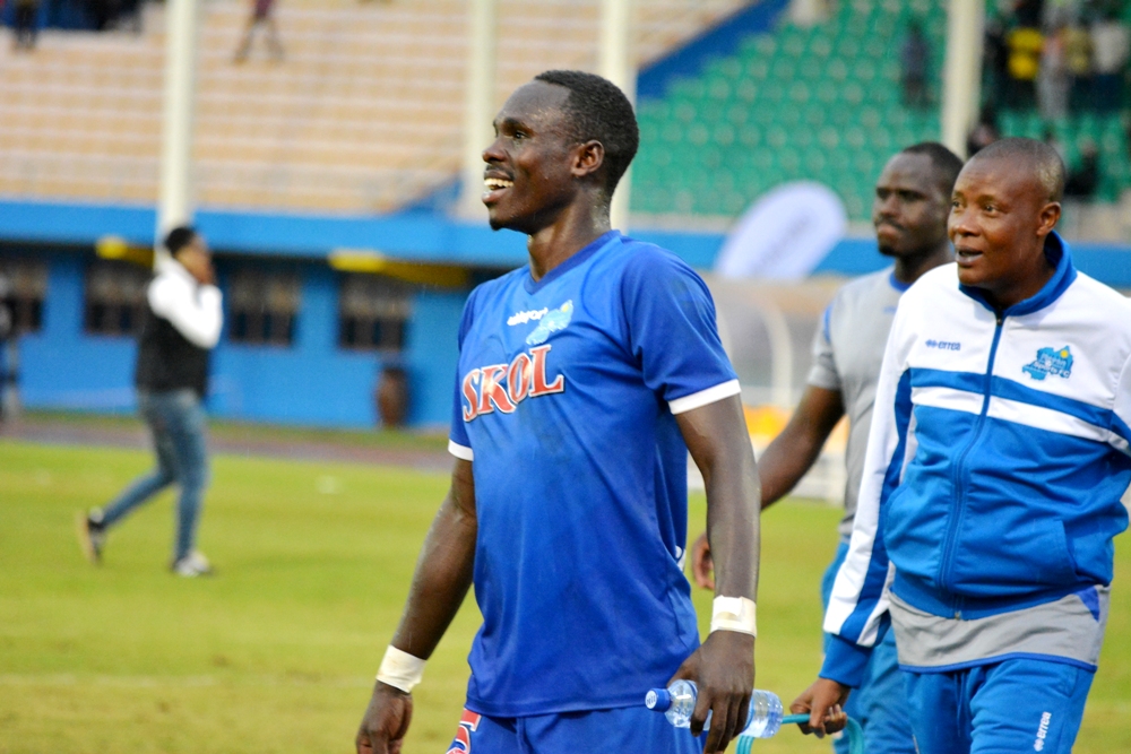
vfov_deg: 4.6
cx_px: 566
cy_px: 377
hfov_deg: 6.9
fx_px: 9426
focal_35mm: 300
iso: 3200
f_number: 5.6
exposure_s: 1/250
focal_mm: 200
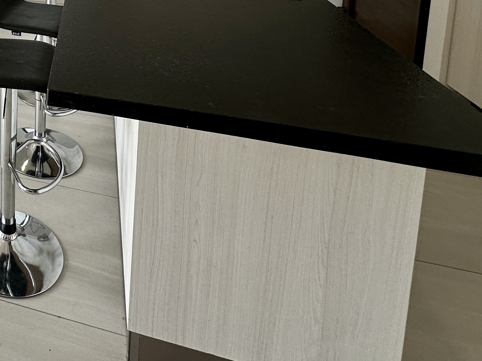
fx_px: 515
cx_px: -80
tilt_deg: -6.6
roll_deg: +0.7
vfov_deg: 30.9
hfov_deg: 38.7
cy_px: -100
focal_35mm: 37
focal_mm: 2.22
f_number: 2.2
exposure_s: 1/99
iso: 50
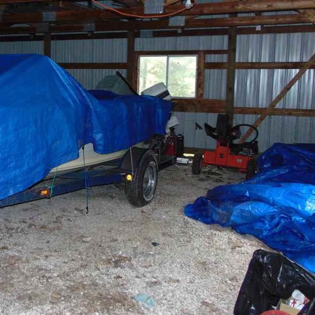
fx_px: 474
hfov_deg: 33.8
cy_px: 119
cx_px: 5
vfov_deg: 36.6
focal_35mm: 46
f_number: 3
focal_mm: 4.5
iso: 250
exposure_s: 1/30
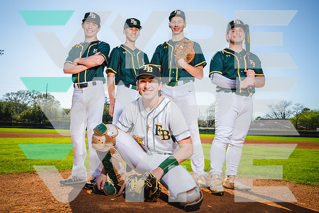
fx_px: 281
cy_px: 107
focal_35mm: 32
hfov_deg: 59.2
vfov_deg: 41.5
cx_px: 149
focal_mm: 29
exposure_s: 1/125
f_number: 9
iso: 100
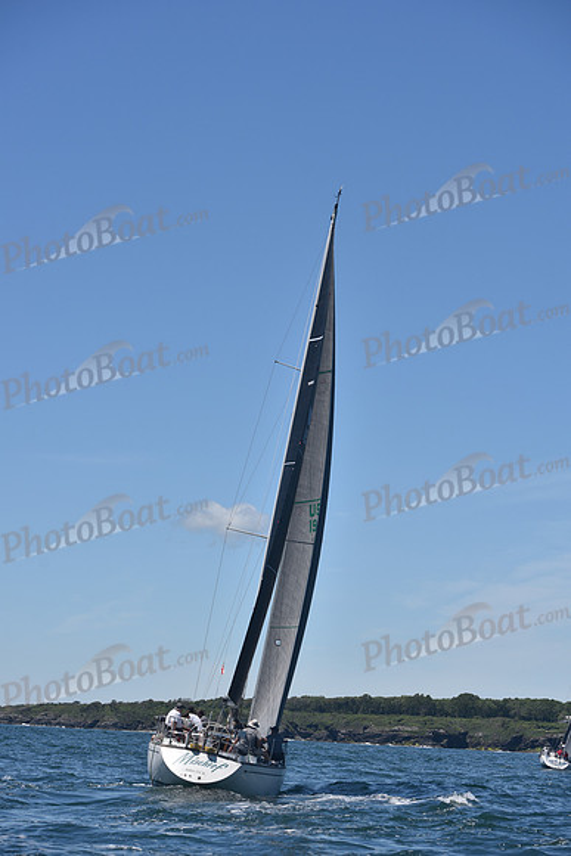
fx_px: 1664
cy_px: 428
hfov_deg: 19.5
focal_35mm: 70
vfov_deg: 28.8
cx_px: 286
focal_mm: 70
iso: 200
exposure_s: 1/1000
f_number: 6.3
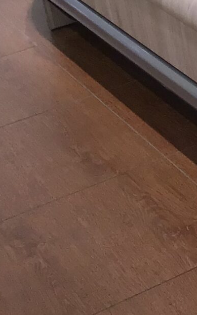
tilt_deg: -20.6
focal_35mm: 135
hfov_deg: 8.5
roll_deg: +4.2
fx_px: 1160
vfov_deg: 15.1
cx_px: 547
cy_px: -41
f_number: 2.4
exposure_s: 1/60
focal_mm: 3.3
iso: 32
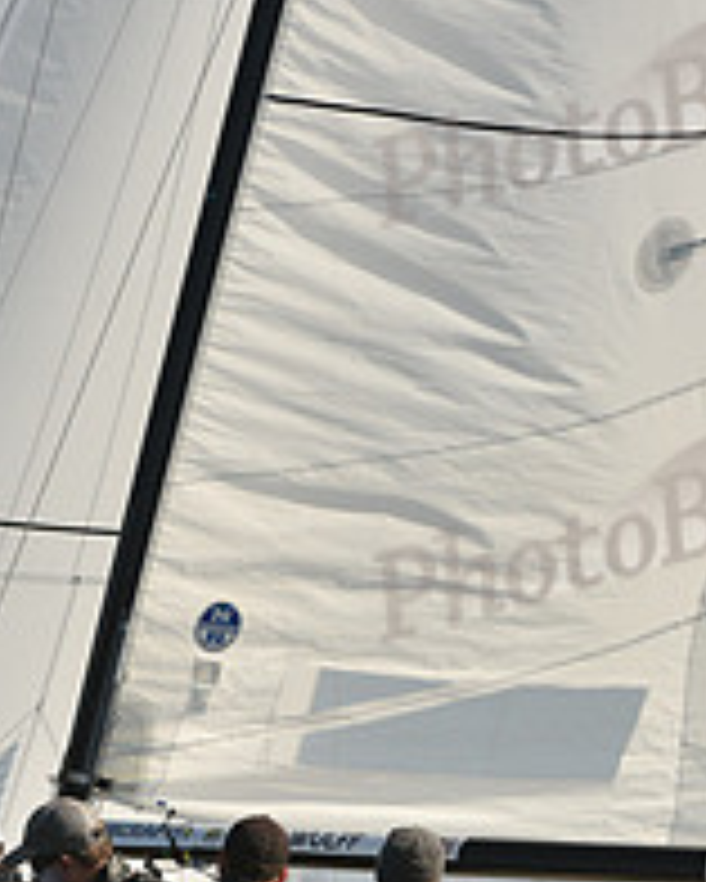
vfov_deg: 2.5
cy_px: 821
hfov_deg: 2.0
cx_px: 144
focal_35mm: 778
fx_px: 20304
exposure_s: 1/1600
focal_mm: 280
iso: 320
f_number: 7.1
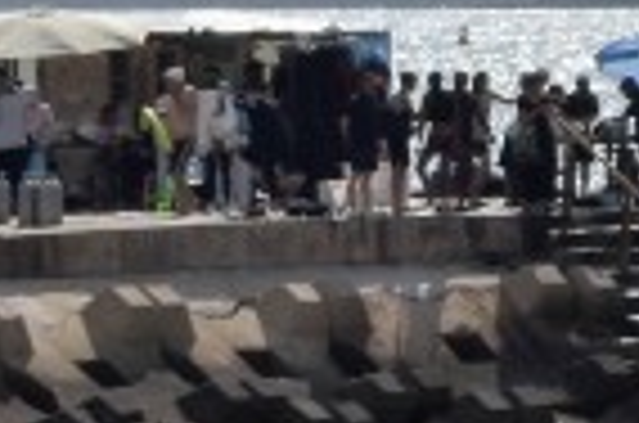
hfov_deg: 5.3
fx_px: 6482
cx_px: 1953
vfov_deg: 3.7
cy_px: 140
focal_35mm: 366
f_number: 8
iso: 280
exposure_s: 1/2000
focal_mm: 32
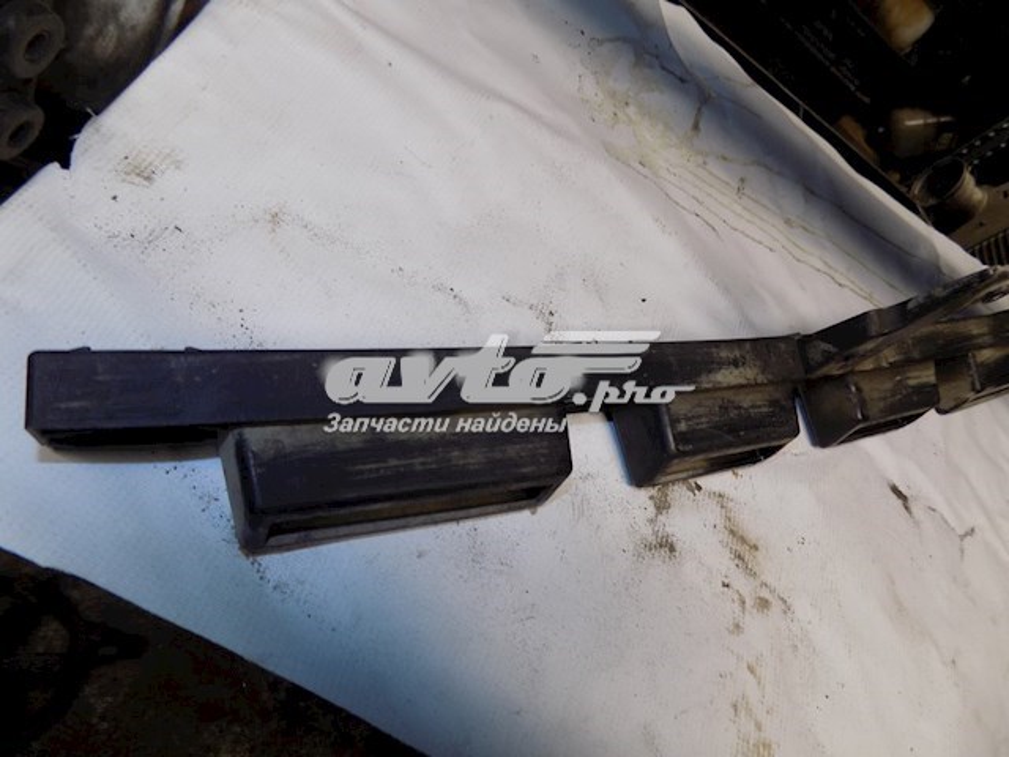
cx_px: 504
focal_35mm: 23
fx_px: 670
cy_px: 378
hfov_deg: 73.9
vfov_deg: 58.9
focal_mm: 4
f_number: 3.1
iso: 125
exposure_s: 1/30
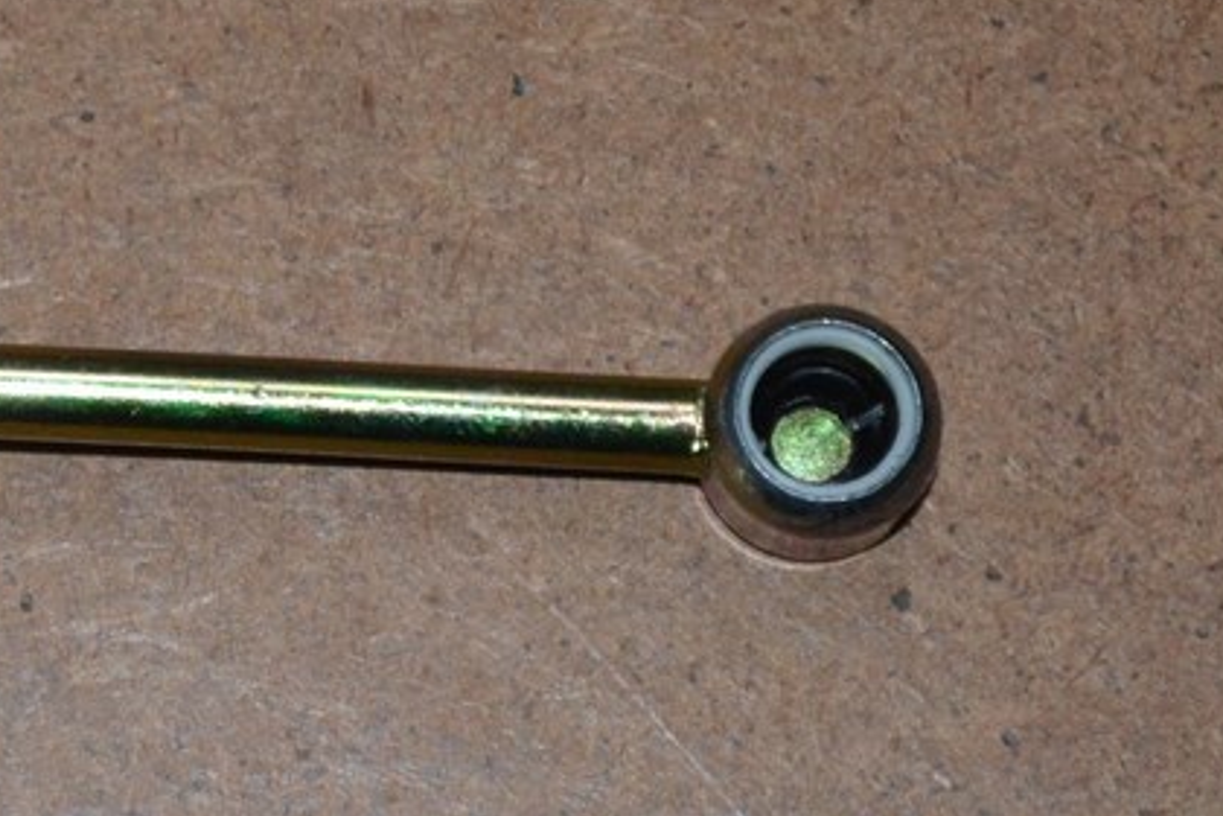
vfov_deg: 6.1
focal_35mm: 226
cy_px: 353
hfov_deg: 9.0
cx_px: -183
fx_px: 7690
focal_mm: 55
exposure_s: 1/60
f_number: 5.6
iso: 1250
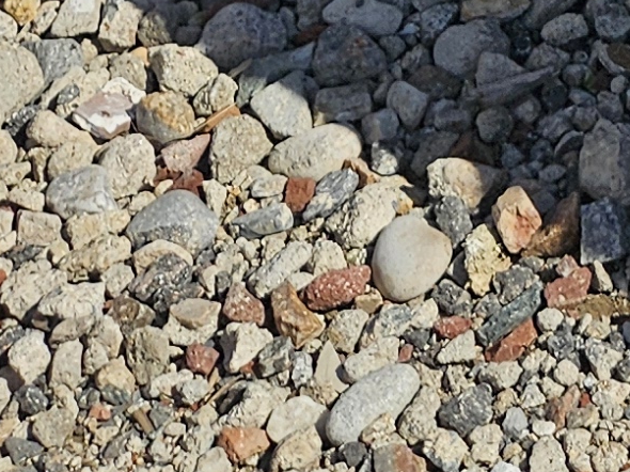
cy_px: -1043
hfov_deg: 11.2
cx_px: 1354
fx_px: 2838
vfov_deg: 7.9
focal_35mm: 156
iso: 25
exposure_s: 1/3924
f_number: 1.8
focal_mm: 5.4
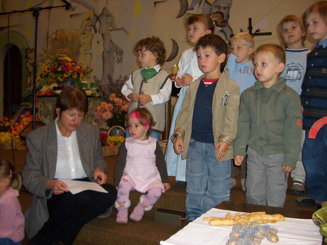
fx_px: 331
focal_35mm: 35
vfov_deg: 40.7
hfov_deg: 52.6
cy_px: 122
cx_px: 164
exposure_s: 1/60
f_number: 2.6
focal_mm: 5.8
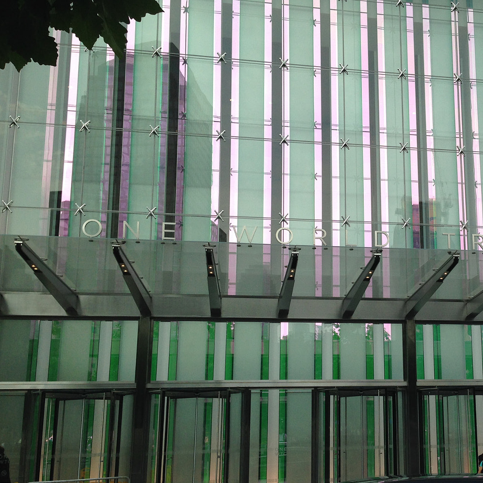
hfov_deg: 35.0
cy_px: 288
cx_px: 384
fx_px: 742
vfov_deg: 35.9
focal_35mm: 47
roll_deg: +0.0
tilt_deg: +12.6
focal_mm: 4.12
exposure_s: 1/1153
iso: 50
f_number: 2.4
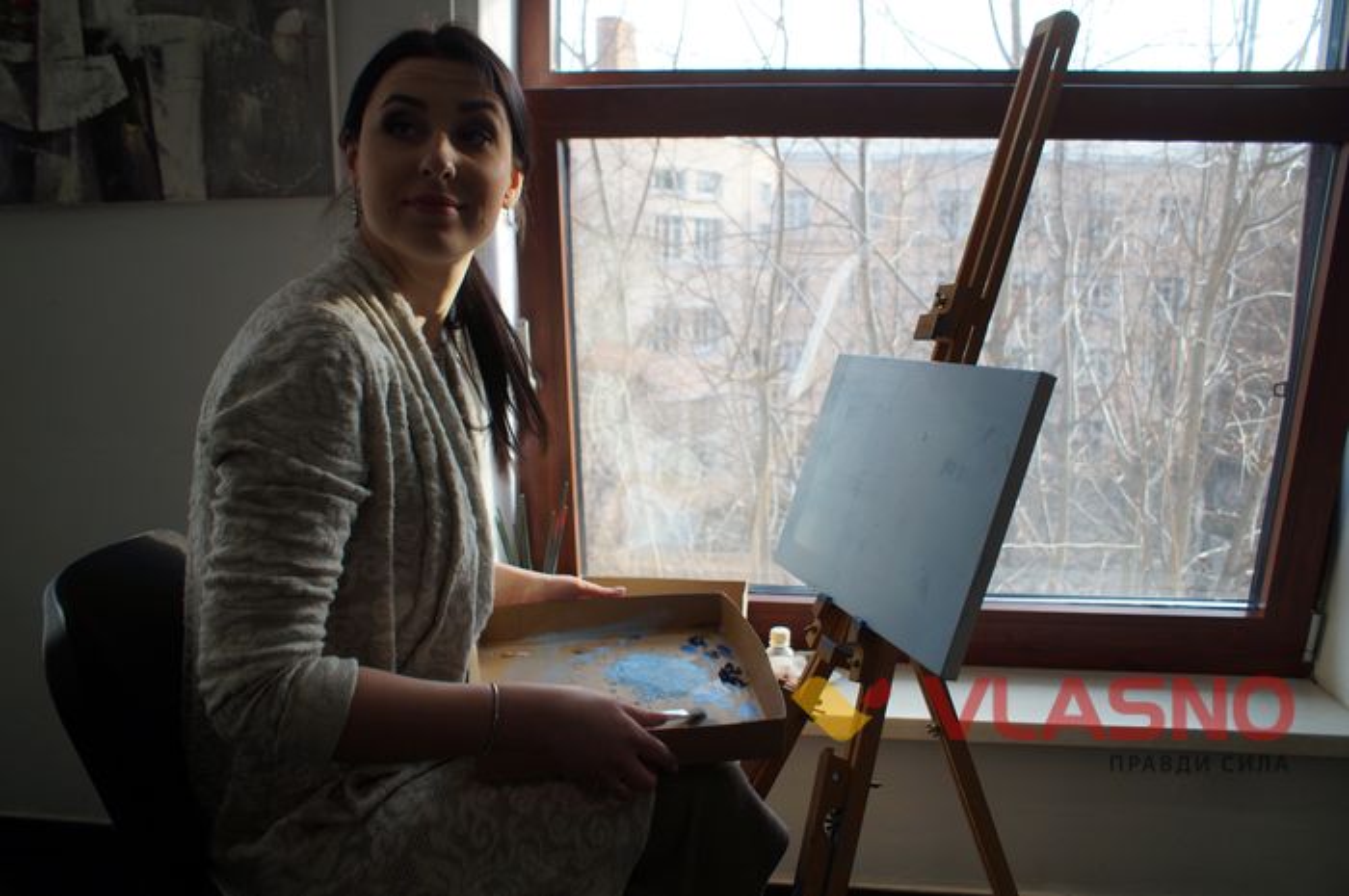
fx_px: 1123
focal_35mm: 30
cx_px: 674
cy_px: 448
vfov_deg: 43.5
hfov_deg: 62.0
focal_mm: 20
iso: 100
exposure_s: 1/60
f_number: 4
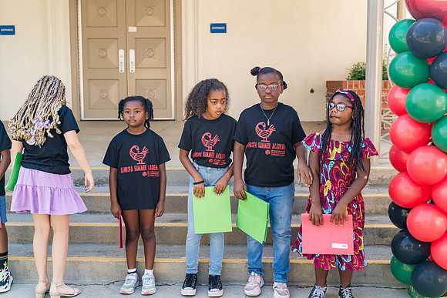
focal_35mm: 48
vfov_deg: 28.1
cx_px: 224
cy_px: 149
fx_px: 596
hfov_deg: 41.1
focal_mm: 48
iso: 160
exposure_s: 1/250
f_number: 4
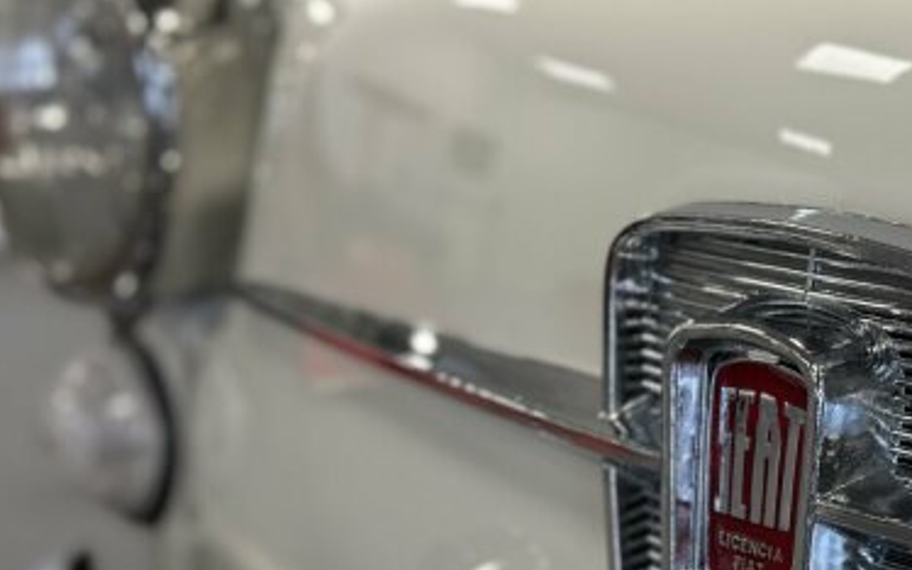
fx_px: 2163
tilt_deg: -15.7
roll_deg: -0.3
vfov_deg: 14.9
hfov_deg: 23.5
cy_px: 504
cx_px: 710
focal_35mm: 87
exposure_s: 1/60
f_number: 1.78
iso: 125
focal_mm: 6.86
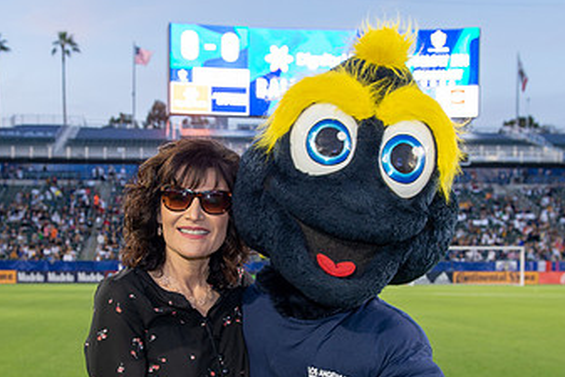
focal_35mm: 55
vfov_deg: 24.3
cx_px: 226
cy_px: 289
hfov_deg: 36.1
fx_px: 864
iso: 250
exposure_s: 1/60
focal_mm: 32
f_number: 5
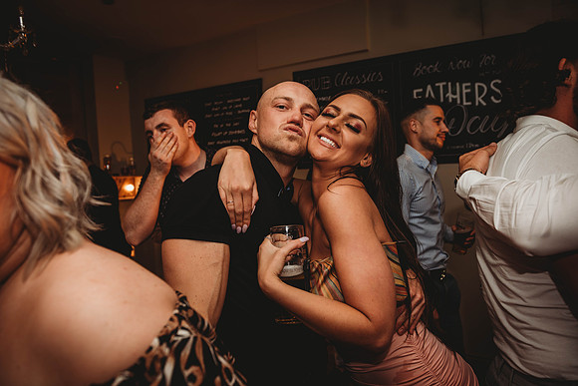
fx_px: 418
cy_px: 193
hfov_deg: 69.4
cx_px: 289
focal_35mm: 26
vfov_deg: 49.6
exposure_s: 1/80
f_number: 4
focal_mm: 26
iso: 400
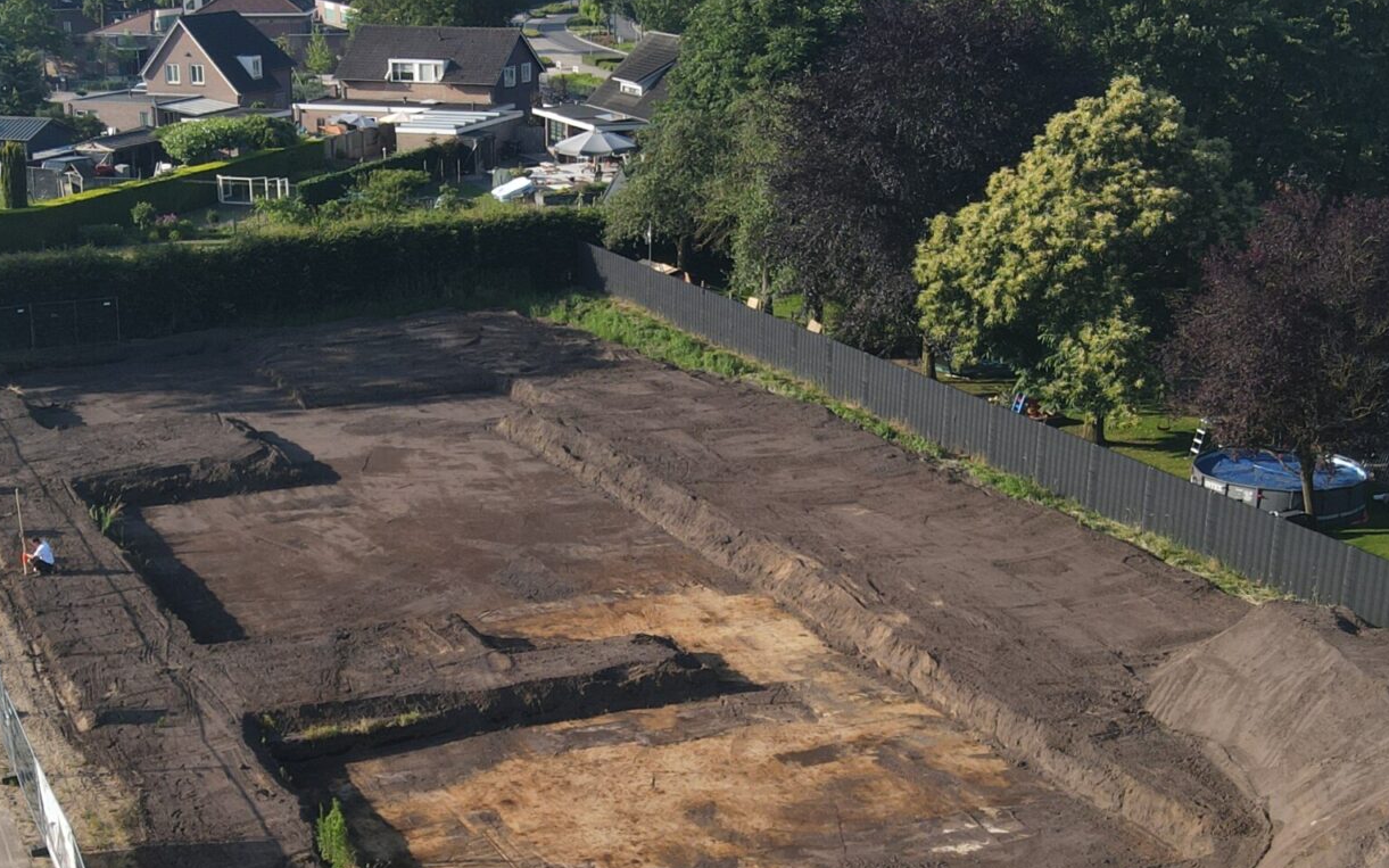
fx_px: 1893
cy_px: 668
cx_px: 592
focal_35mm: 50
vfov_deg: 25.5
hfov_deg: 40.2
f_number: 2.8
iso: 100
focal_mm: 4.5
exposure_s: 1/320
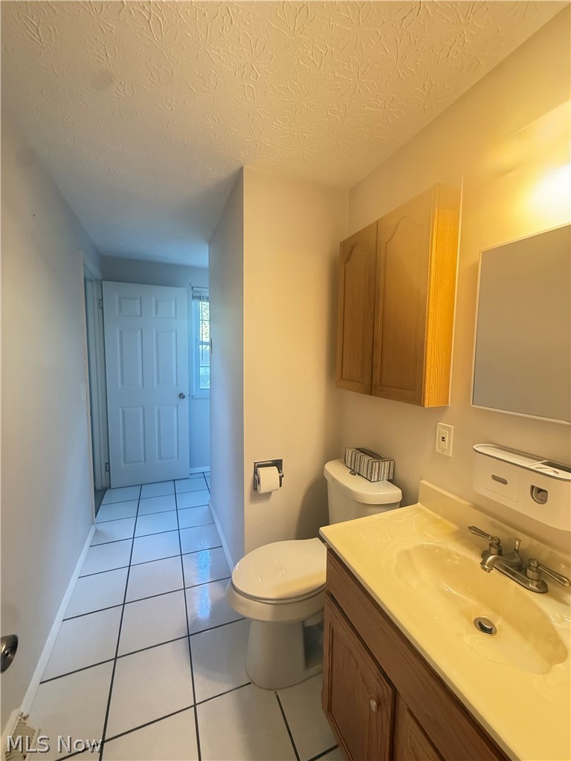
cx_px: 286
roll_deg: -1.6
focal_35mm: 14
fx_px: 308
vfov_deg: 102.1
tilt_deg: -5.3
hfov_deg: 85.7
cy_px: 380
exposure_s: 1/60
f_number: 2.2
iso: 640
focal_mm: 2.22
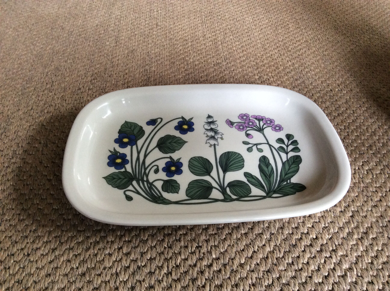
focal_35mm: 32
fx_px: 360
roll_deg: +0.7
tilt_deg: -44.9
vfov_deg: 44.1
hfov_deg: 56.9
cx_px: 195
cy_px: 146
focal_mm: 3.3
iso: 125
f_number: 2.4
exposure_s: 1/25
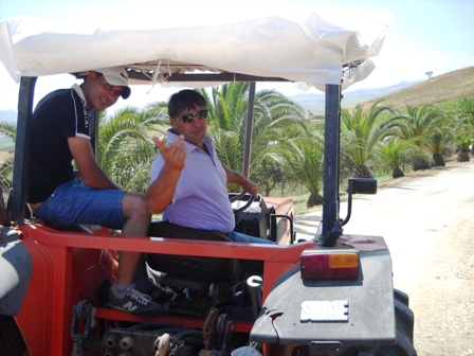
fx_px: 561
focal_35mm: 41
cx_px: 237
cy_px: 178
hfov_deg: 45.8
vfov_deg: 35.1
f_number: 5.5
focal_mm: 6.72
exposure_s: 1/141
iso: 64
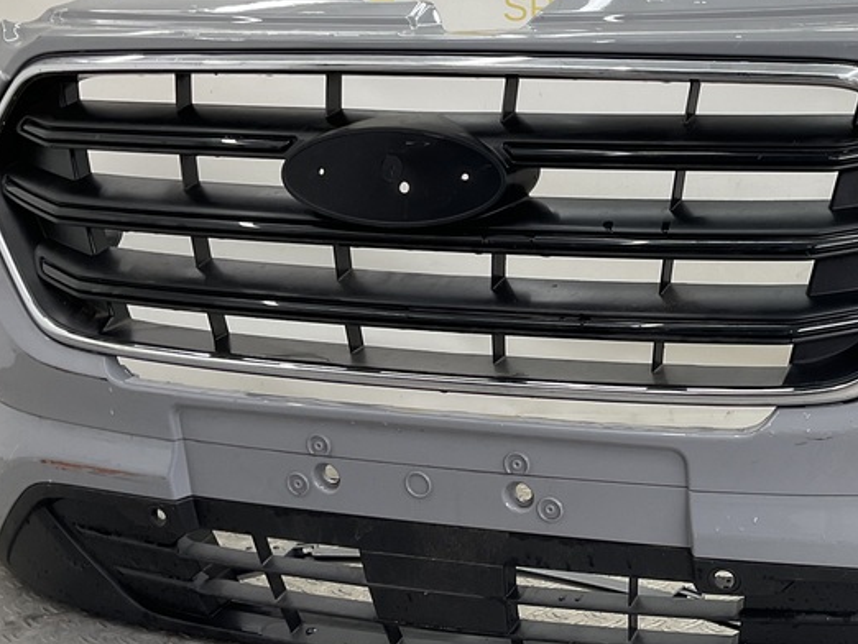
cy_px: 309
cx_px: 740
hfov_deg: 32.9
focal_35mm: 56
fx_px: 1389
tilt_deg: -8.5
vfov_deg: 26.1
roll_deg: -0.7
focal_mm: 3
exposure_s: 1/100
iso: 20
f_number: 1.8
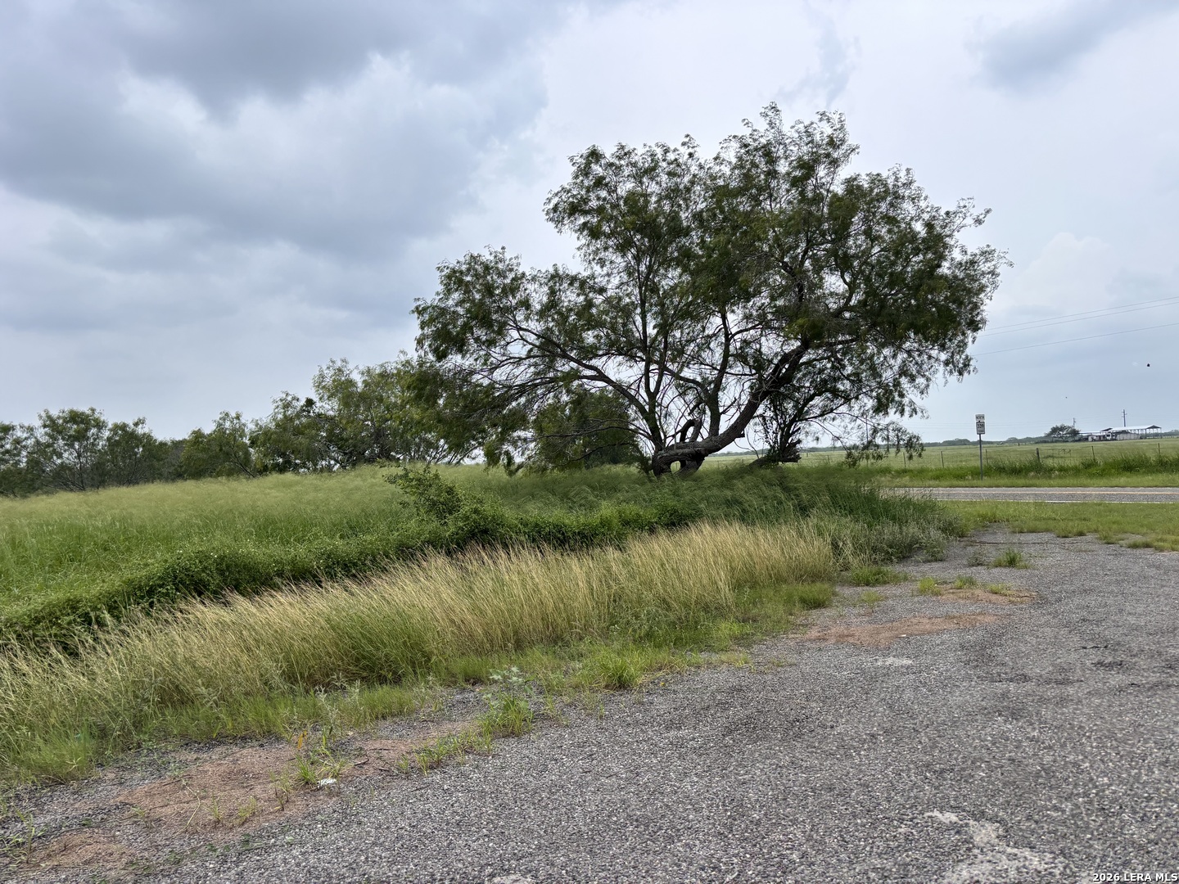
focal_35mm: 26
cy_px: 442
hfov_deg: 67.3
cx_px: 590
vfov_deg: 53.1
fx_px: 886
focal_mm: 5.96
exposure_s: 1/3021
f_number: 1.6
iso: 50
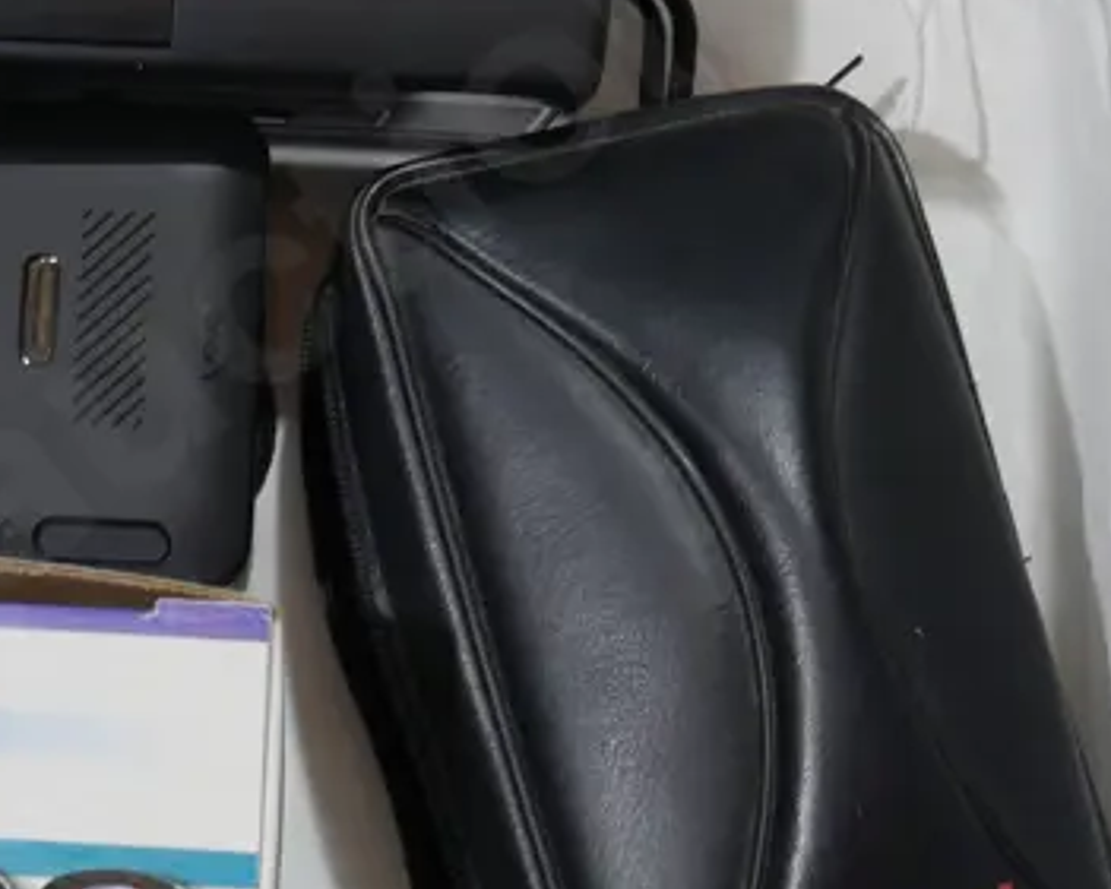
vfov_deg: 13.5
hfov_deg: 16.7
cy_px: 388
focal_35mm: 114
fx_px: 3750
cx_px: 158
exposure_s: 1/60
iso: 320
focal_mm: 20
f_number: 4.5
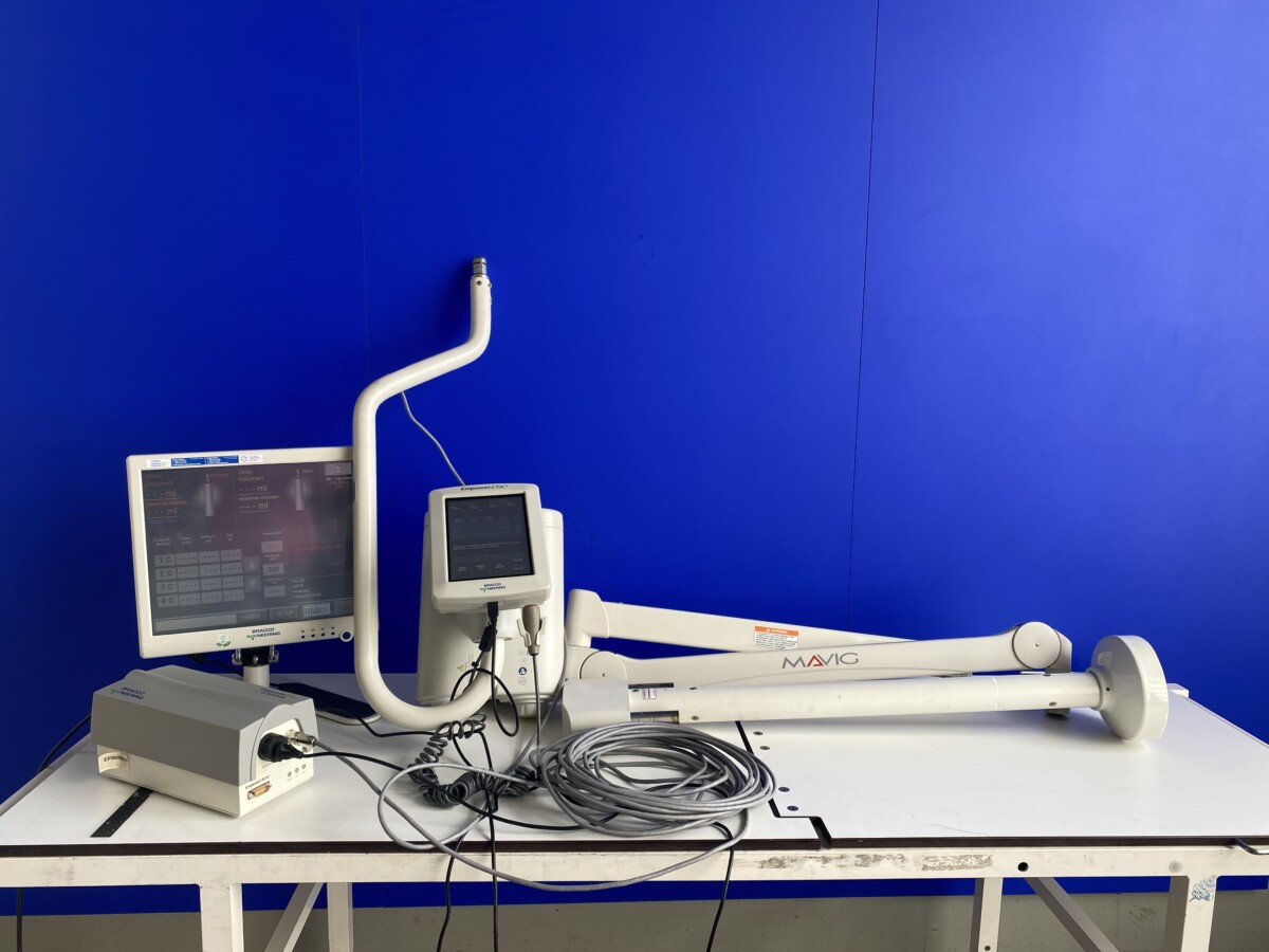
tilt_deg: -8.9
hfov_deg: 67.3
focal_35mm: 26
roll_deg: -0.6
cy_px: 476
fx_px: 953
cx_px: 634
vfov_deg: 53.1
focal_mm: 4.25
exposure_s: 1/121
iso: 40
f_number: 1.8
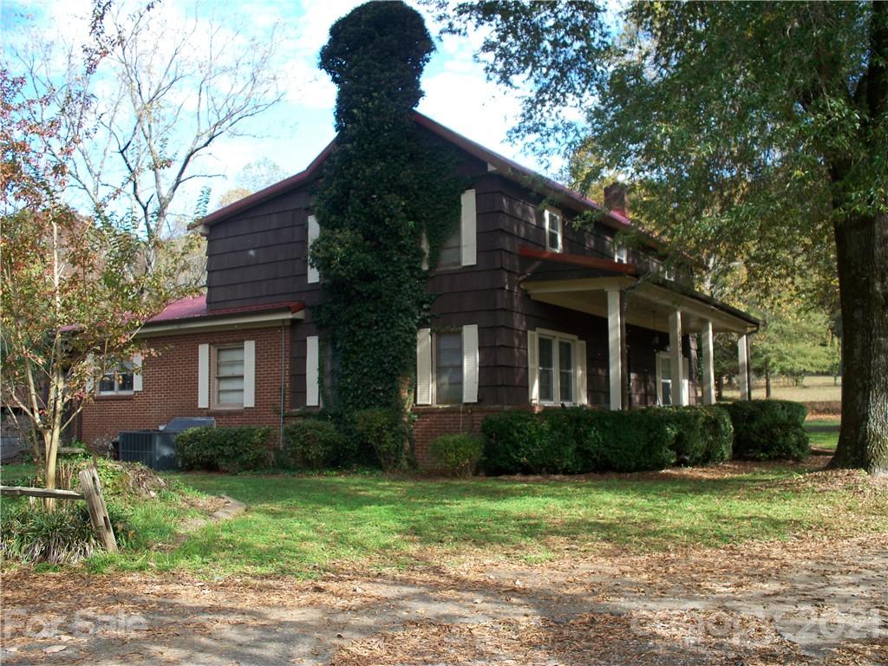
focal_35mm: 36
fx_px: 924
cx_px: 444
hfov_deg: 51.4
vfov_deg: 39.7
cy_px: 333
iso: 64
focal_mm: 7.54
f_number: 2.8
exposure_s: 1/200
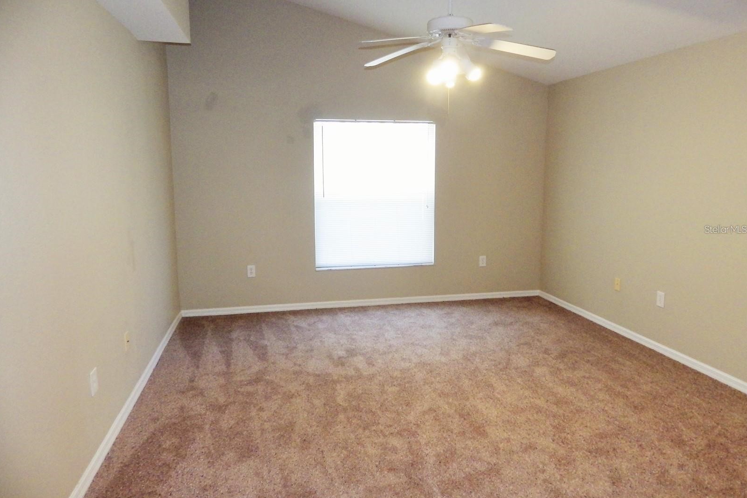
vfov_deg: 55.0
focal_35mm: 23
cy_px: 229
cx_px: 374
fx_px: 477
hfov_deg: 76.1
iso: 250
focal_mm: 4
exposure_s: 1/45
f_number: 3.1
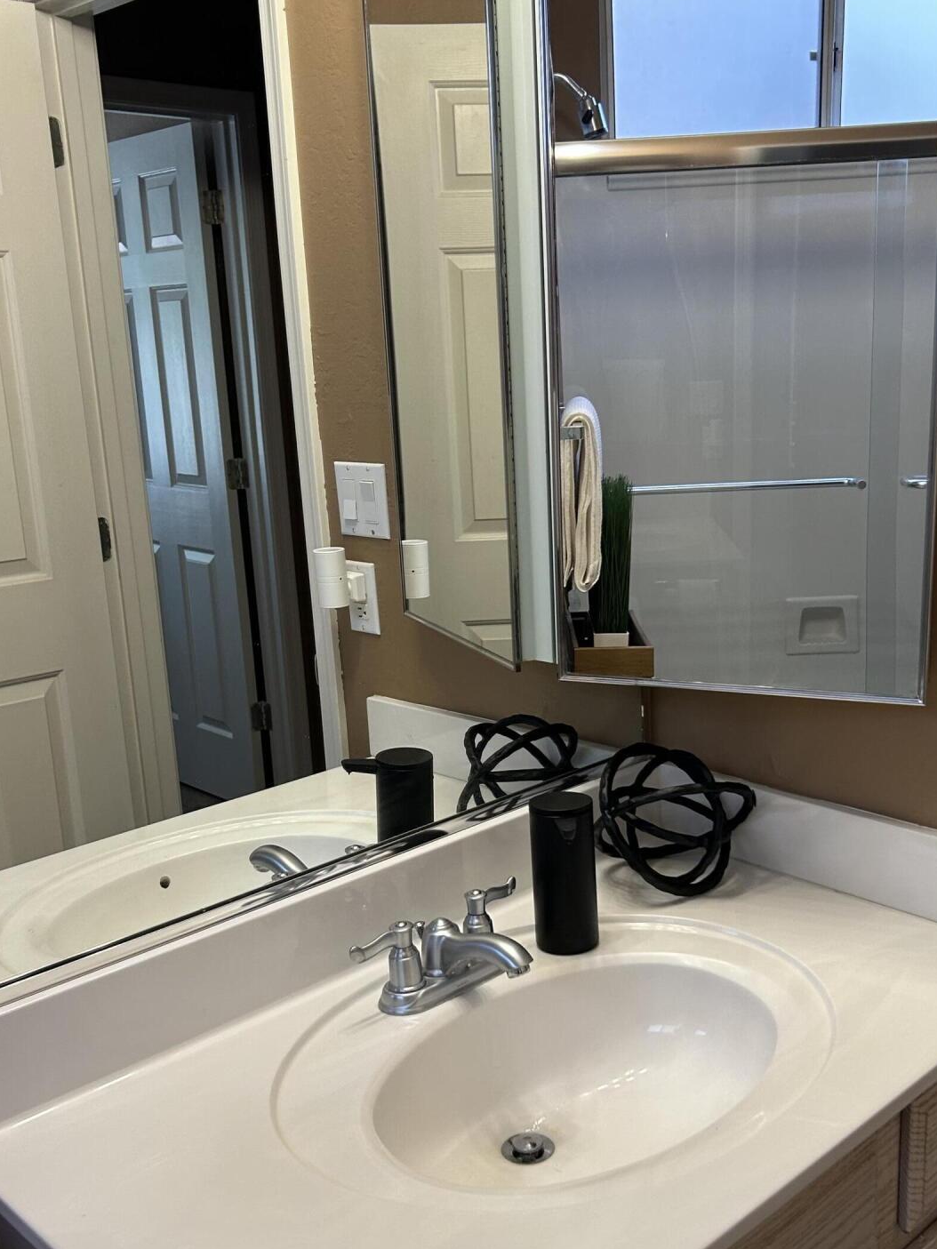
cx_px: 521
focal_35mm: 37
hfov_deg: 38.6
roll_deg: +2.2
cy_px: 661
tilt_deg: -13.9
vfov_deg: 50.1
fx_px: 1335
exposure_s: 1/120
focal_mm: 5.7
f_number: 1.5
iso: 125
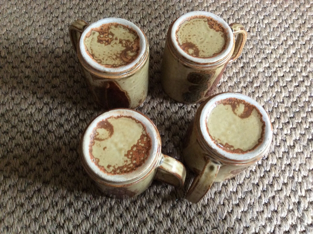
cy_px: 117
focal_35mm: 32
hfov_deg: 56.9
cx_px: 156
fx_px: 289
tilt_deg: -68.1
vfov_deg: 44.1
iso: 250
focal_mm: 3.3
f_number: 2.4
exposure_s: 1/25
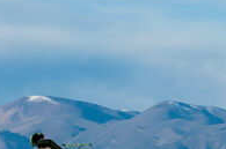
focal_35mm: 533
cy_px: 151
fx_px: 3338
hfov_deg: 3.9
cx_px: 190
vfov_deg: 2.6
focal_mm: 135
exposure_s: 1/320
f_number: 22
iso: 200
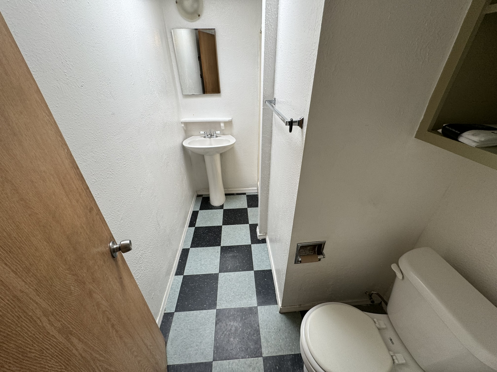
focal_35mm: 14
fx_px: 201
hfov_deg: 102.1
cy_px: 186
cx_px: 248
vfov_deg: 85.7
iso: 80
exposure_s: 1/99
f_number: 2.2
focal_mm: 2.22
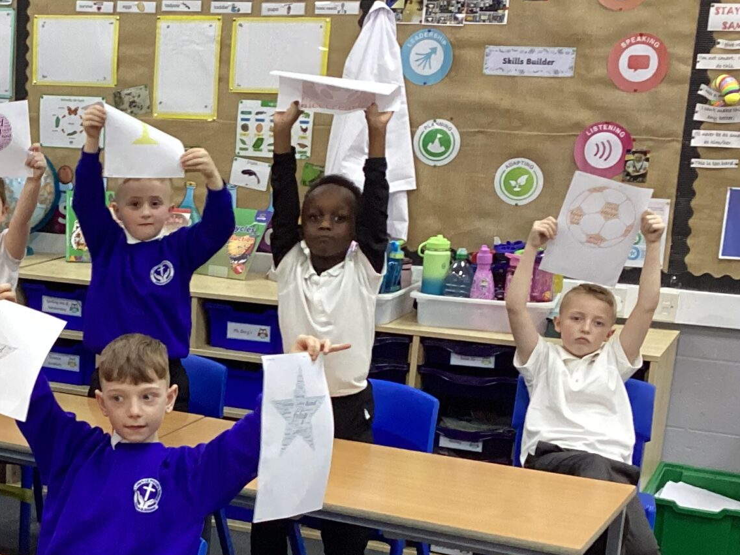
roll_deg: -2.3
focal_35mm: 70
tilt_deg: -14.8
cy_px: 444
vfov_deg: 20.8
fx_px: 1496
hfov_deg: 26.5
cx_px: 30
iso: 160
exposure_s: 1/50
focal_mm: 3.3
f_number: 2.4
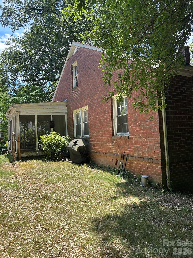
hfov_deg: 53.1
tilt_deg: +2.5
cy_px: 129
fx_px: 193
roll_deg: +2.3
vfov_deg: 67.3
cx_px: 96
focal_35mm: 26
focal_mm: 5.7
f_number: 1.5
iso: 50
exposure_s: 1/1068
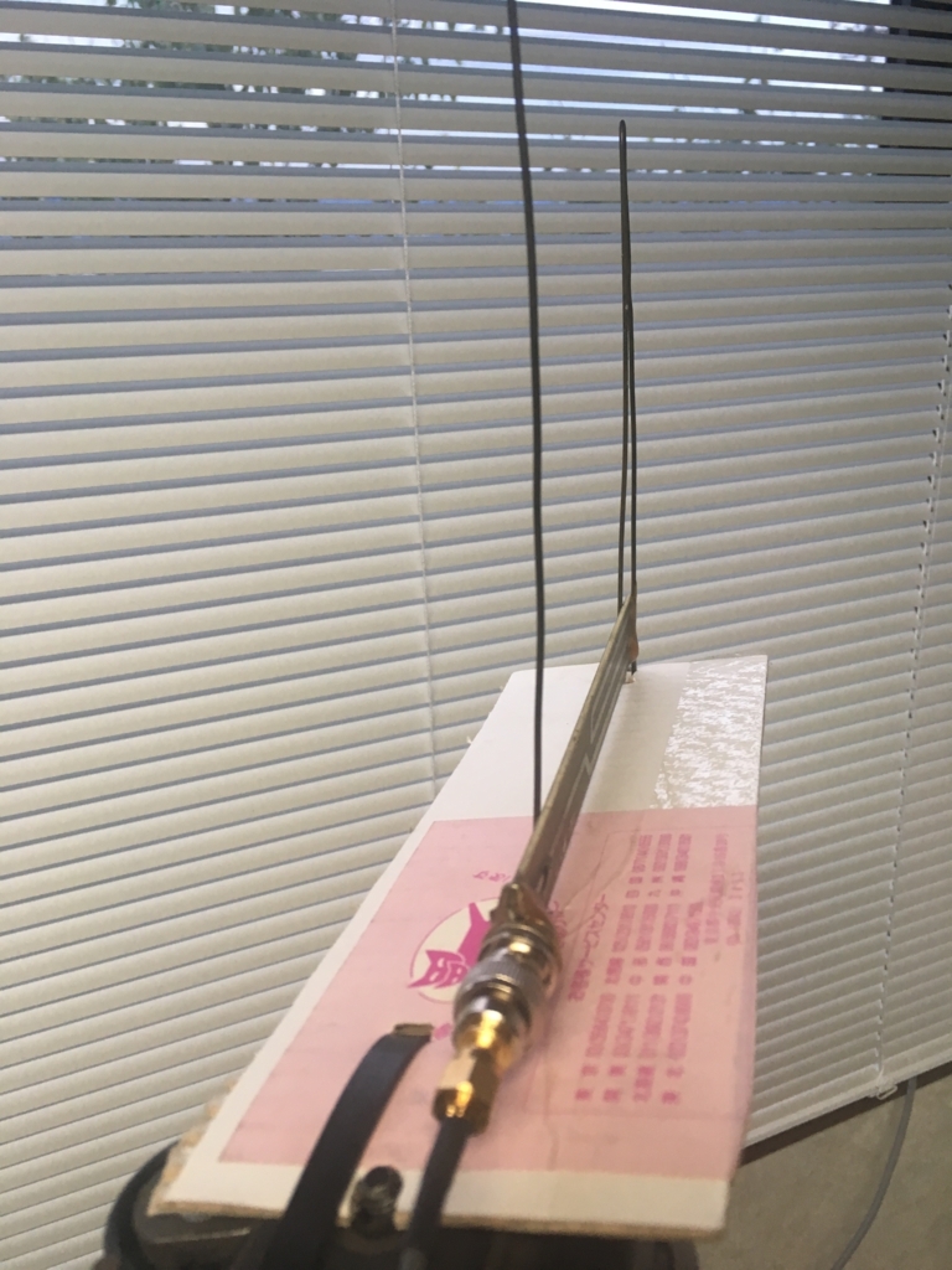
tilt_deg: -16.9
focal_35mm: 29
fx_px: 1063
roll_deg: +0.9
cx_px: 476
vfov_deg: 61.7
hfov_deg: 48.2
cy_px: 635
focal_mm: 4.15
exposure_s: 1/30
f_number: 2.2
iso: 64
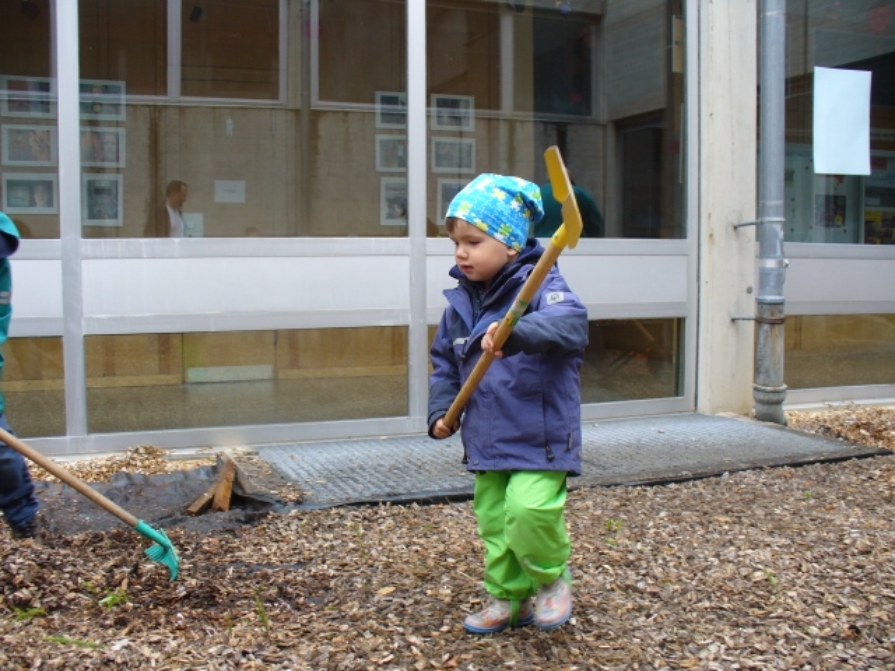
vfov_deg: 38.7
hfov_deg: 50.1
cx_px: 448
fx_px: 957
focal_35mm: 37
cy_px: 336
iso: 80
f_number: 2.8
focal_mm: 6.1
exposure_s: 1/125
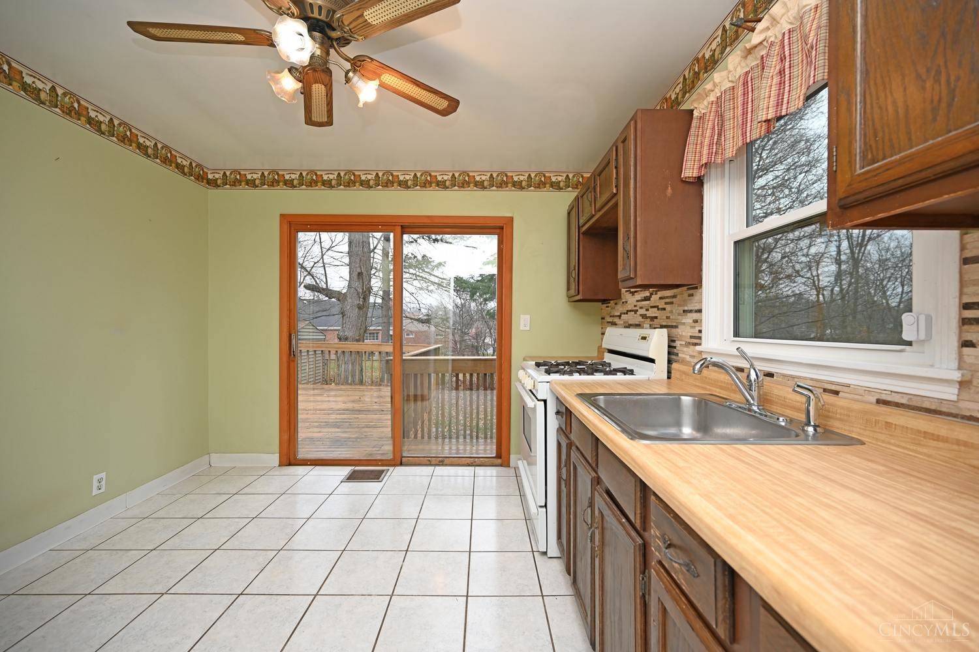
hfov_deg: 104.3
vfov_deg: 81.2
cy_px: 326
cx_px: 490
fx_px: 381
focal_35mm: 14
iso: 200
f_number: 4.5
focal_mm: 14
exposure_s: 1/80
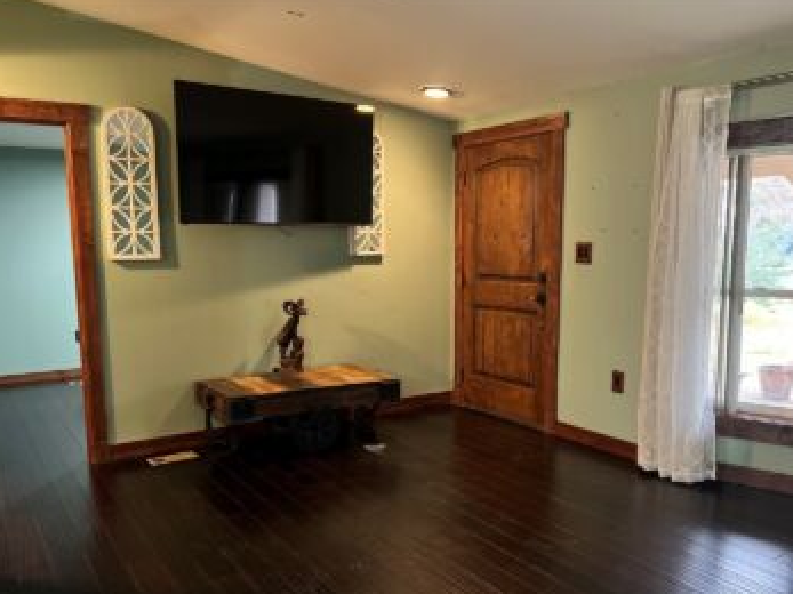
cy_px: 331
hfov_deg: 59.9
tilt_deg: -7.7
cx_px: 373
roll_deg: +0.8
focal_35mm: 30
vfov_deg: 46.7
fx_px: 687
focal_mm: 5.7
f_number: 1.5
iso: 500
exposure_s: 1/30
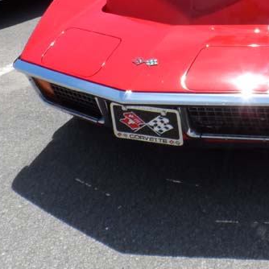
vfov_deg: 24.7
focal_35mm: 65
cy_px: -27
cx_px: 209
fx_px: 571
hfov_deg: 26.1
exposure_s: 1/500
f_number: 4.5
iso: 80
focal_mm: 4
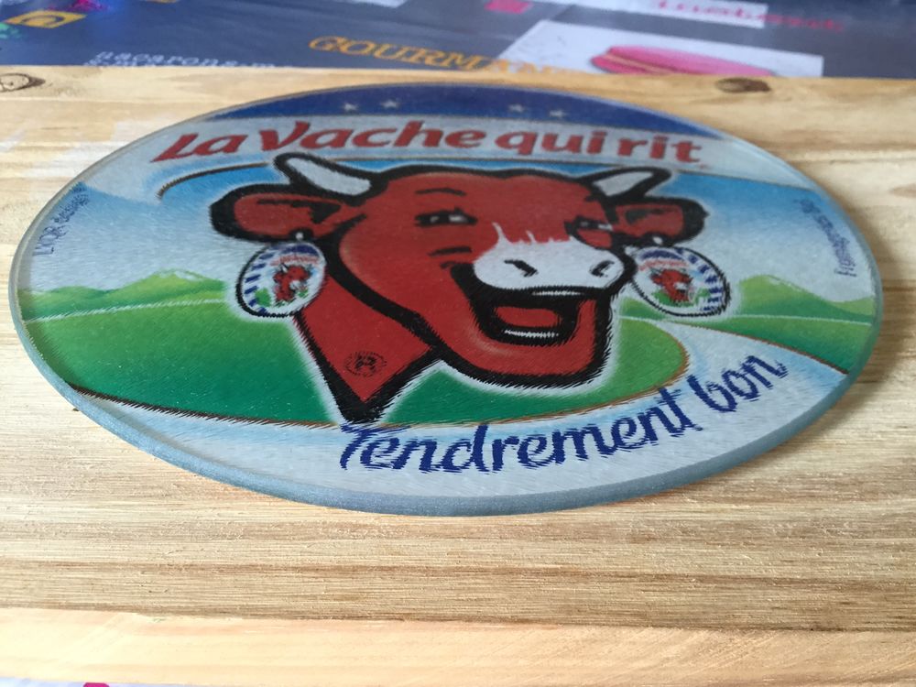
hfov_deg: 58.4
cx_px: 458
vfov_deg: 45.4
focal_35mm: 31
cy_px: 344
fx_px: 820
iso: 40
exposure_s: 1/33
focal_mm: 3.3
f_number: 2.4
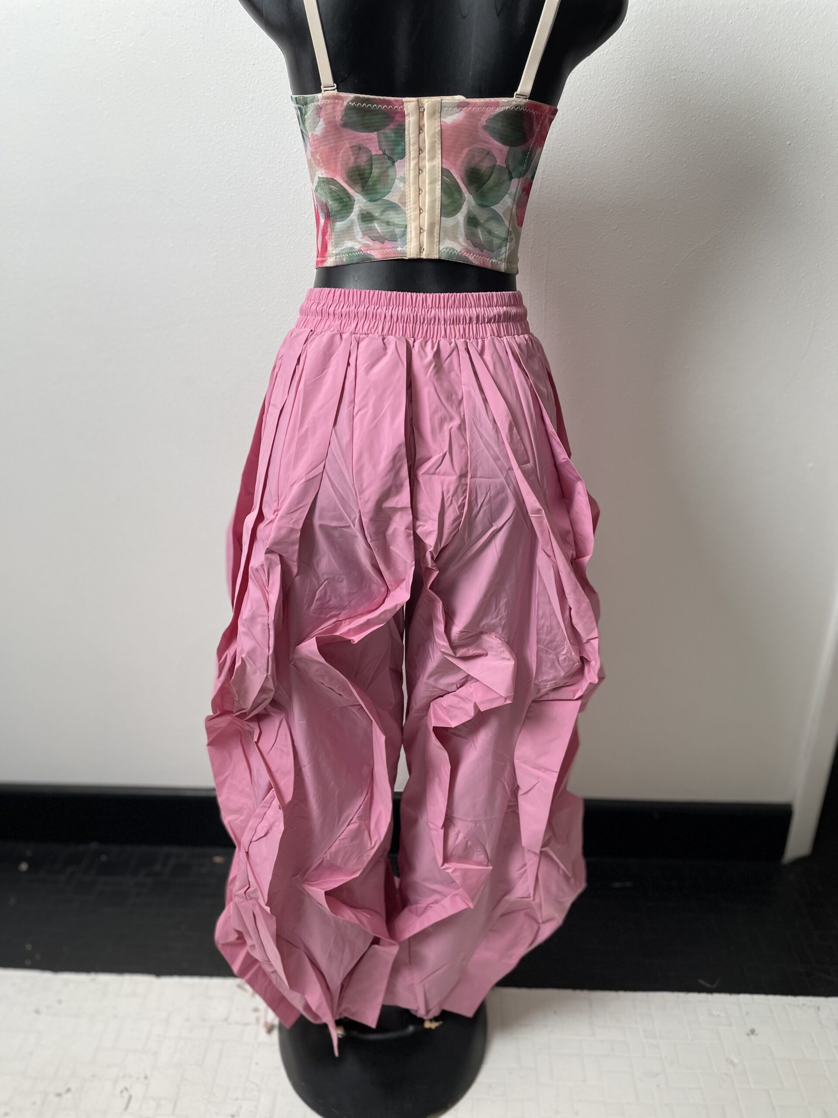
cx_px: 419
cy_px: 559
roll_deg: +0.5
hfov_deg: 53.1
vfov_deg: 67.3
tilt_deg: -24.9
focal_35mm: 26
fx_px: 839
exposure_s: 1/120
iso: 50
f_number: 1.6
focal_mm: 4.2
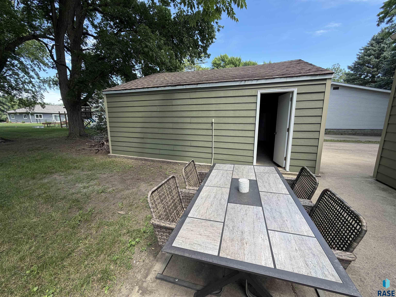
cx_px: 198
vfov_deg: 85.7
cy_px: 148
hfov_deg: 102.1
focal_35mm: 14
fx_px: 160
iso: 50
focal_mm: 2.22
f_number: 2.2
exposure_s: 1/275
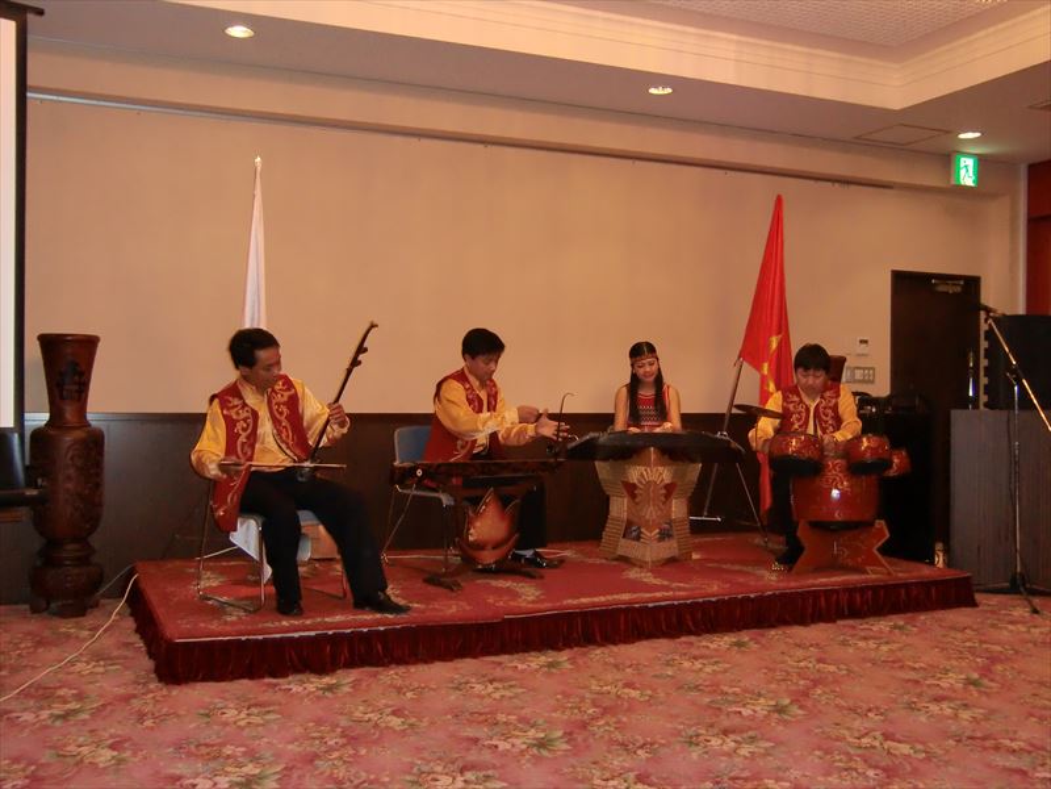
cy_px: 394
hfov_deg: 54.0
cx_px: 526
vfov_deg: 41.8
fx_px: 1032
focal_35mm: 34
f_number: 3.6
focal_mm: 6.1
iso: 400
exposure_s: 1/50
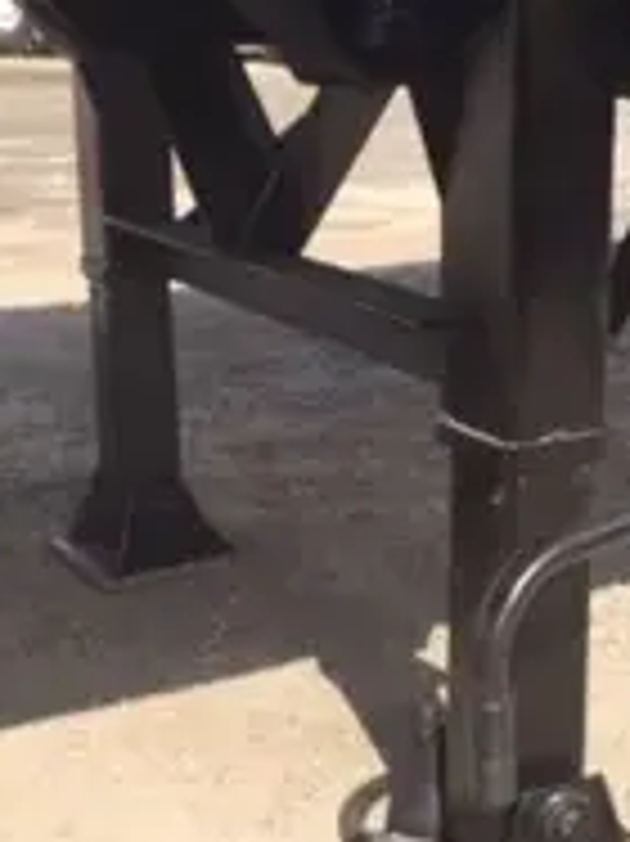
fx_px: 1506
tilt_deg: -13.9
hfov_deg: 23.5
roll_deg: +1.8
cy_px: 342
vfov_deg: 31.1
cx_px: 212
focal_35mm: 62
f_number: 2.2
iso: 32
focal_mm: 4.15
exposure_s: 1/898
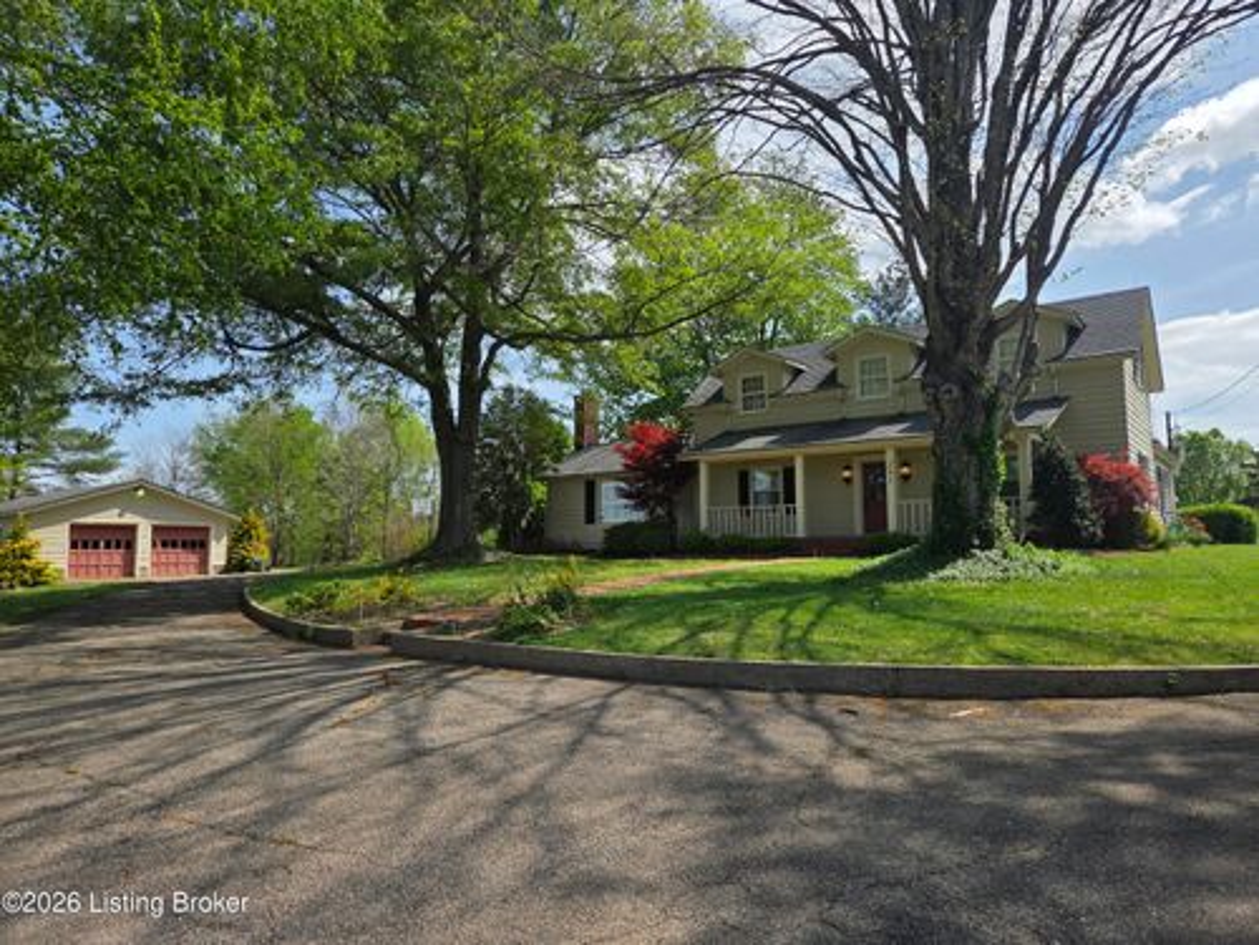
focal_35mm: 23
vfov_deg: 58.9
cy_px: 472
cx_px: 630
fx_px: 837
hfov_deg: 73.9
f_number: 1.8
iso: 80
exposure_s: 1/4460
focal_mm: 5.4
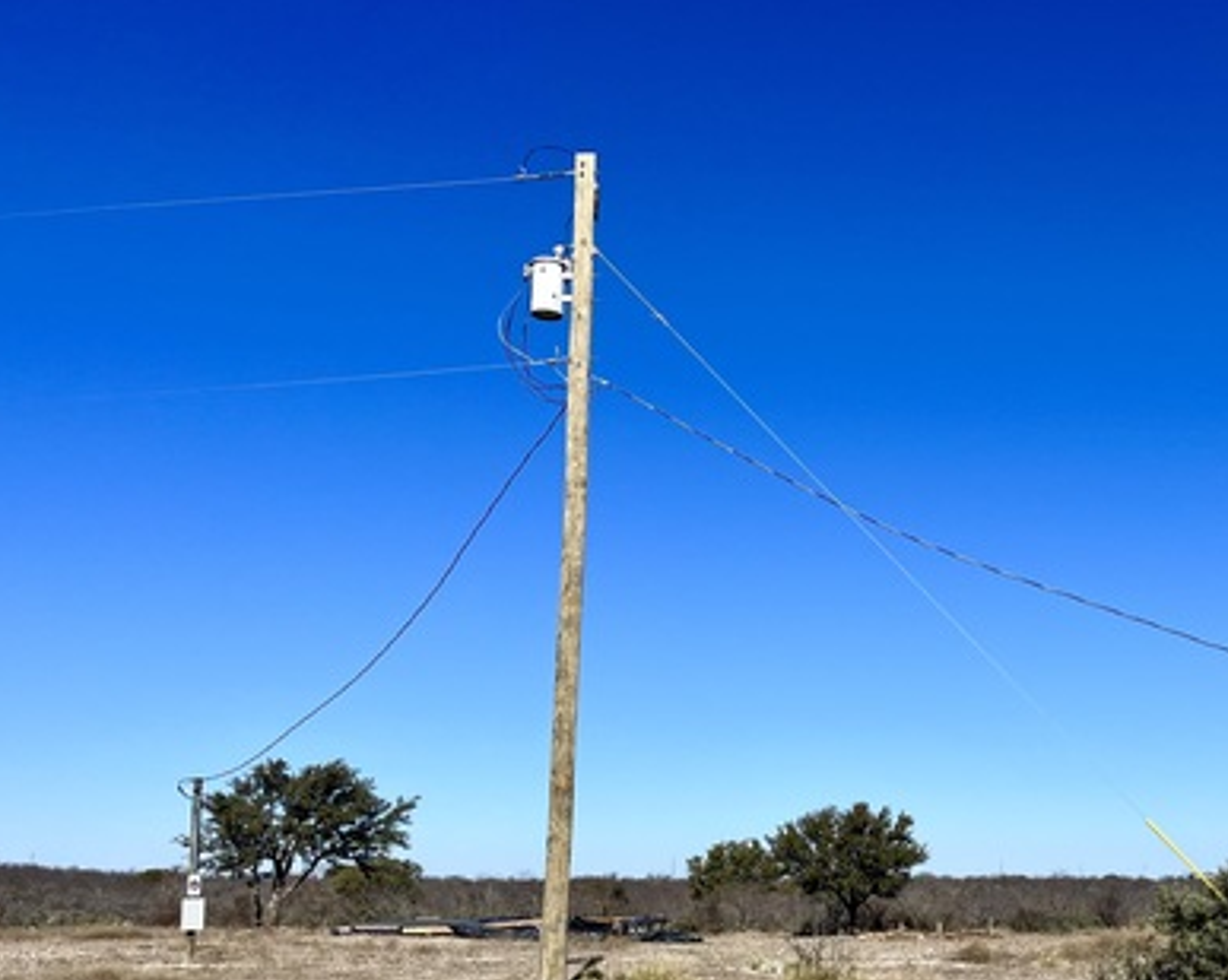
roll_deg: +0.3
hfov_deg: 42.4
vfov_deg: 35.1
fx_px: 1525
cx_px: 936
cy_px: 688
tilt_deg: +5.8
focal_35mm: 42
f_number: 1.6
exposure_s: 1/6173
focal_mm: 5.1
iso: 50
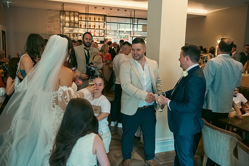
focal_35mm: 34
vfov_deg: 38.9
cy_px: 83
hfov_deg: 55.8
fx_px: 235
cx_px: 124
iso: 2000
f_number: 3.5
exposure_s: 1/160
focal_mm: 34
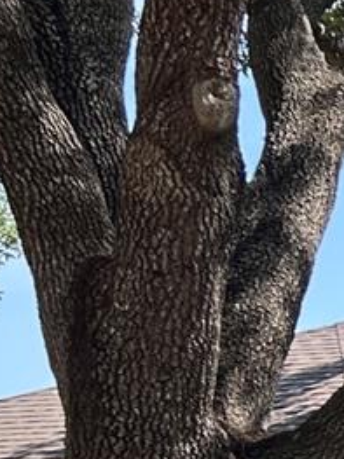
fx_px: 2016
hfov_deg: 8.8
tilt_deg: +2.0
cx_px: 854
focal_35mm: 152
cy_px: 674
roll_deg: -3.8
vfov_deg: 12.4
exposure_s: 1/678
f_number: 1.5
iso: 50
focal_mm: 5.7
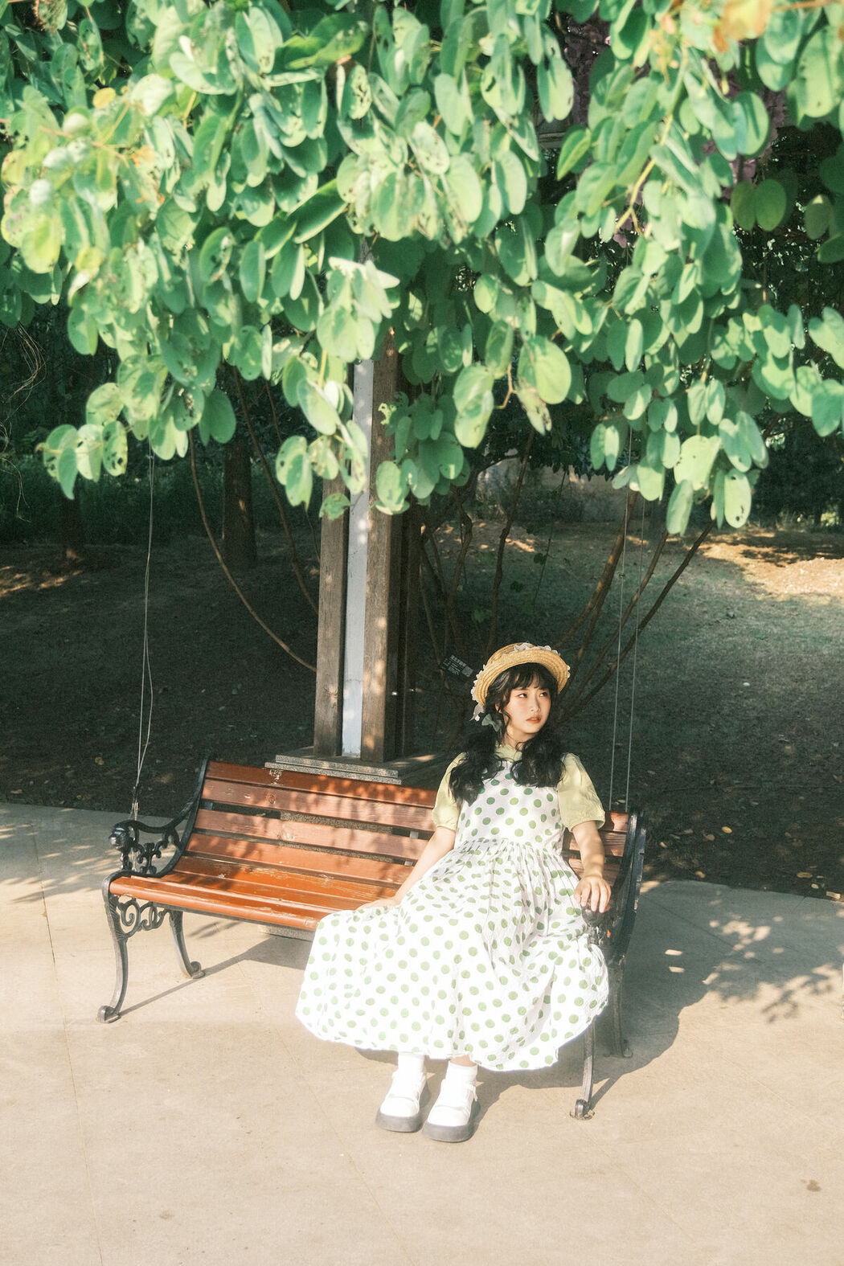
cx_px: 422
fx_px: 1231
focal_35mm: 35
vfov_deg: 54.4
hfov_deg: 37.9
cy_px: 633
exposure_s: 1/2000
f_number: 2.8
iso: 640
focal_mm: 23.4
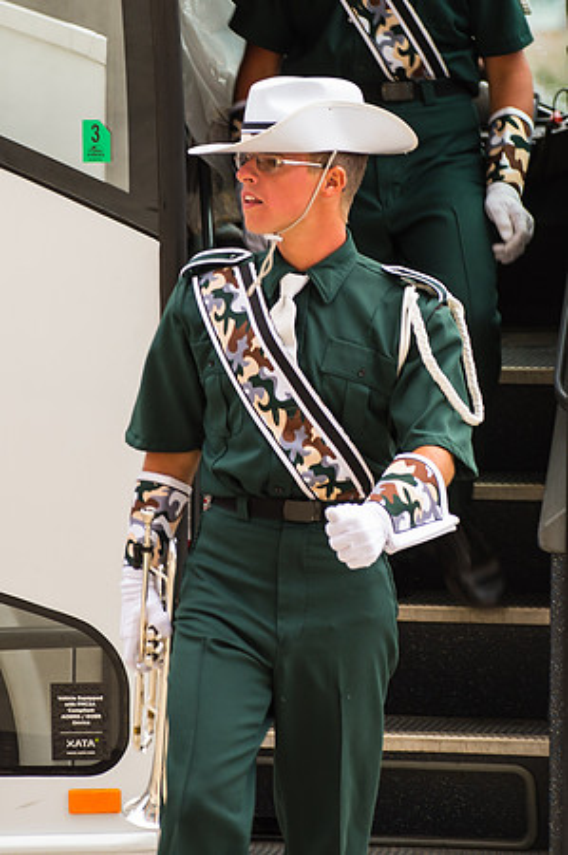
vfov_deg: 7.9
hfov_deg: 5.2
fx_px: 6225
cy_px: 322
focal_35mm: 262
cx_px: 301
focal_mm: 140
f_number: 4.8
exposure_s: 1/160
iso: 560
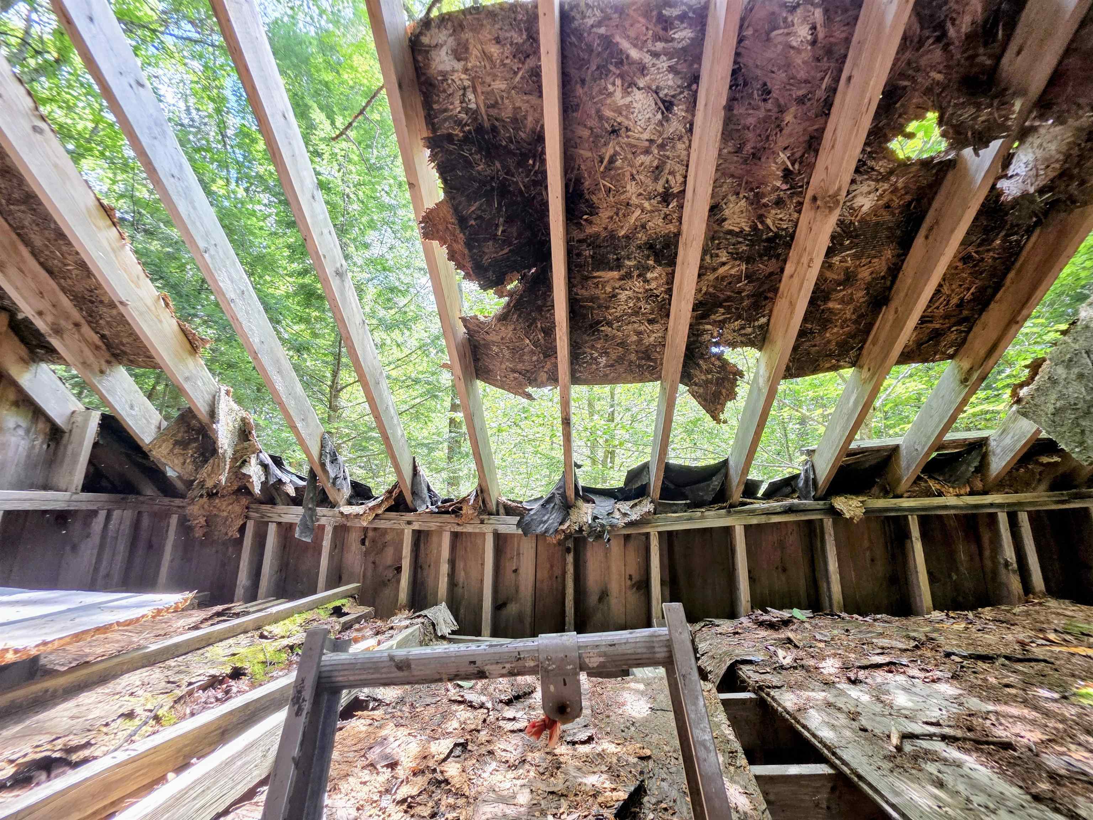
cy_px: 410
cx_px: 546
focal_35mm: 13
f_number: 1.9
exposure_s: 1/120
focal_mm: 2.2
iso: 50
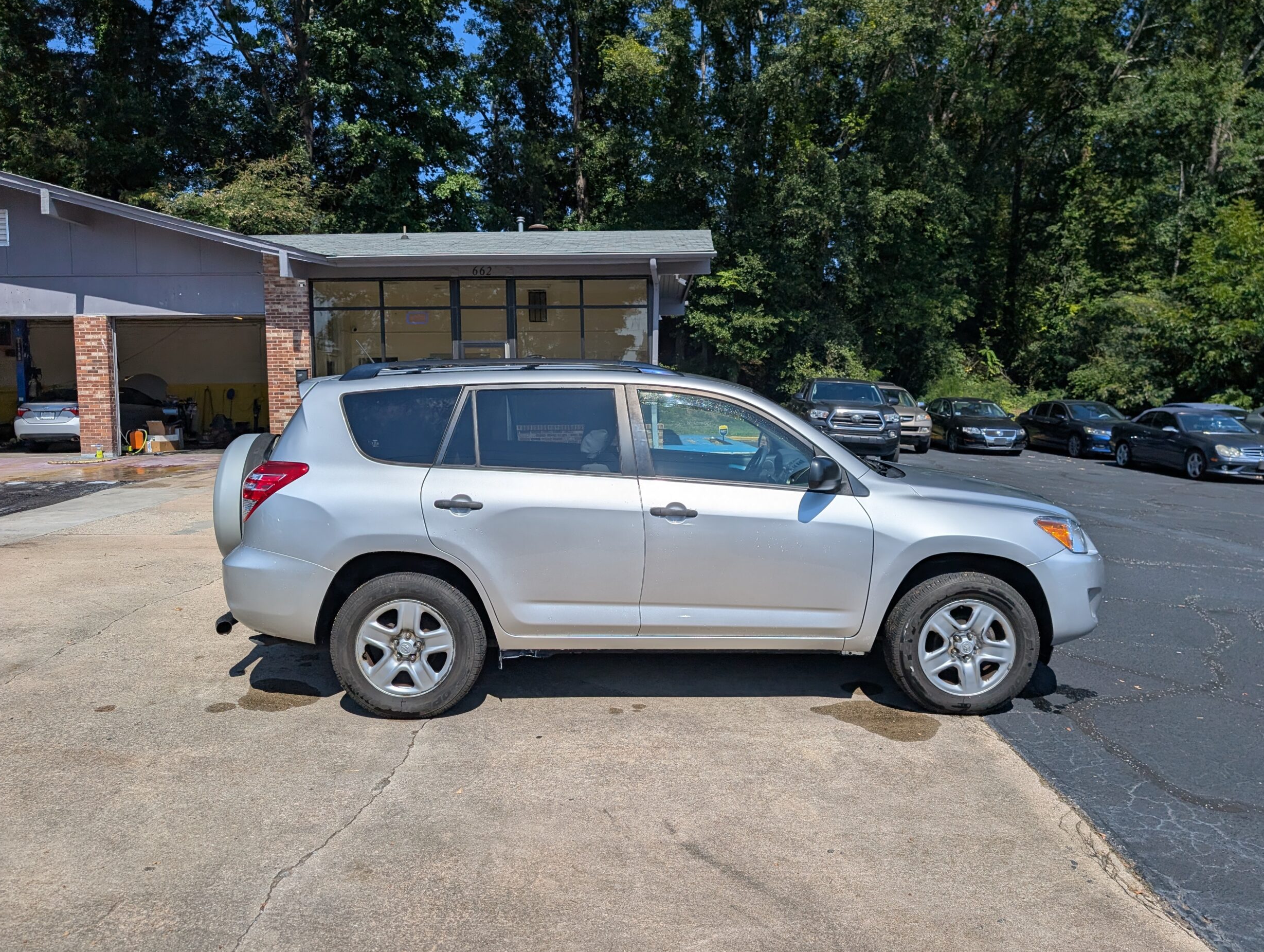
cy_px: 464
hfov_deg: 69.3
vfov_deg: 55.0
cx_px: 646
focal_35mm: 25
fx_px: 914
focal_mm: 6.9
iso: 22
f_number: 1.68
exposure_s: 1/3774
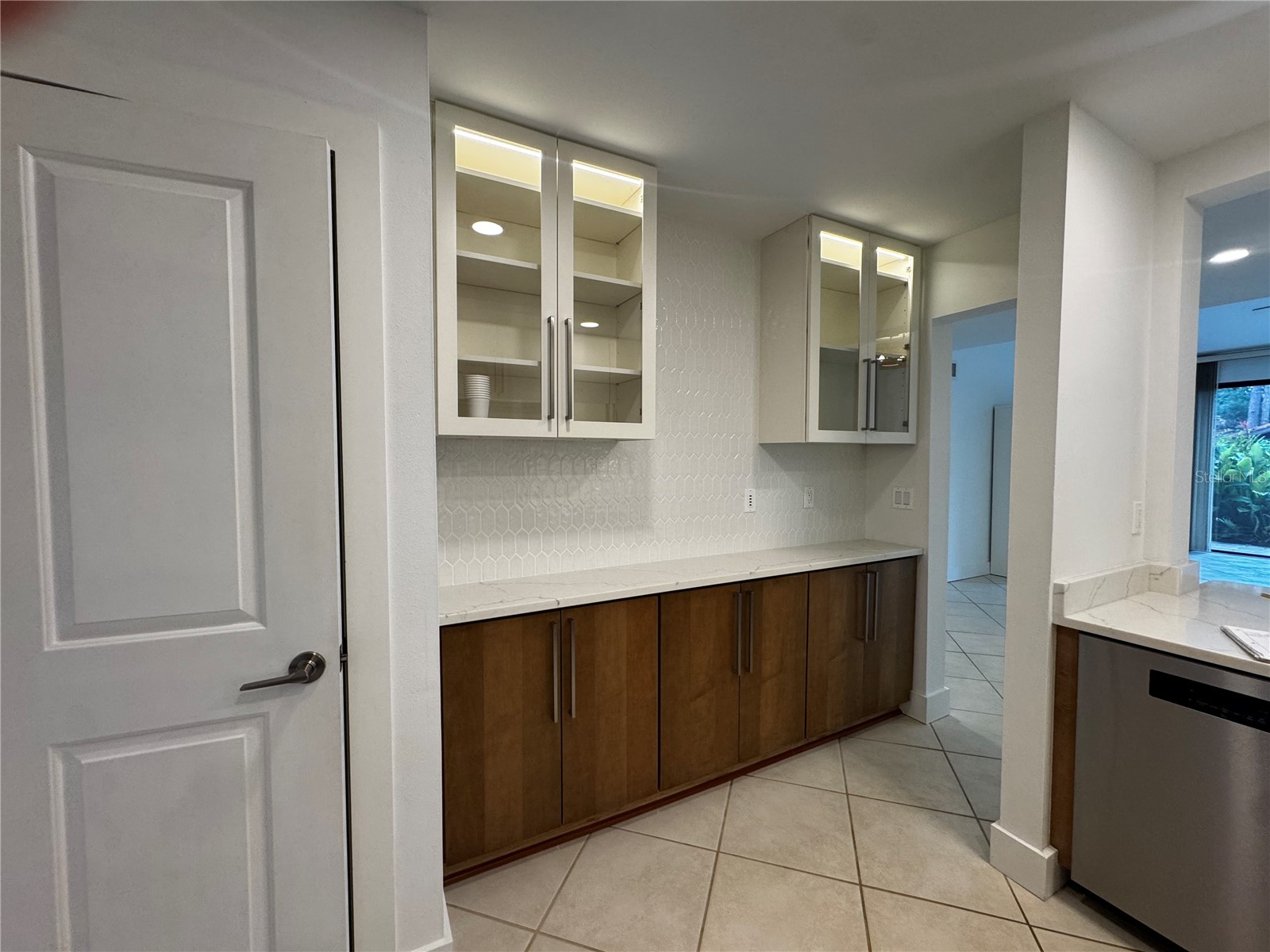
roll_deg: -1.1
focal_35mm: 14
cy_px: 476
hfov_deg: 102.1
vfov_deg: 85.7
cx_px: 635
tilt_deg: -2.8
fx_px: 514
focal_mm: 2.22
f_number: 2.2
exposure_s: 1/120
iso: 160
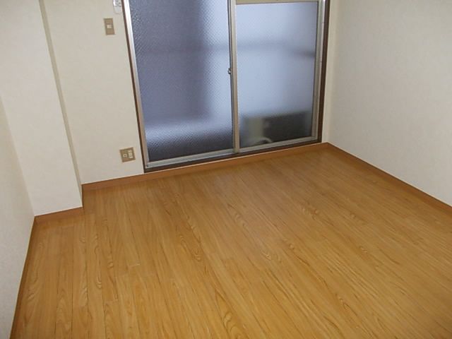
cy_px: 170
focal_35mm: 28
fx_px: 366
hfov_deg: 63.4
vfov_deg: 49.7
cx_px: 226
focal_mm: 4
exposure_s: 1/25
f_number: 2.7
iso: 200
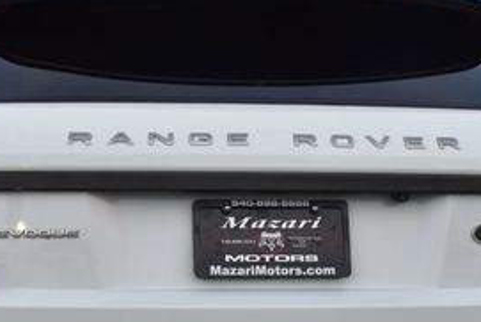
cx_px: 204
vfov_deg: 16.0
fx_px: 1136
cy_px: 249
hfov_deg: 23.9
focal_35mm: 85
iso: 400
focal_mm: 24
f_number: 8
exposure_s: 1/60
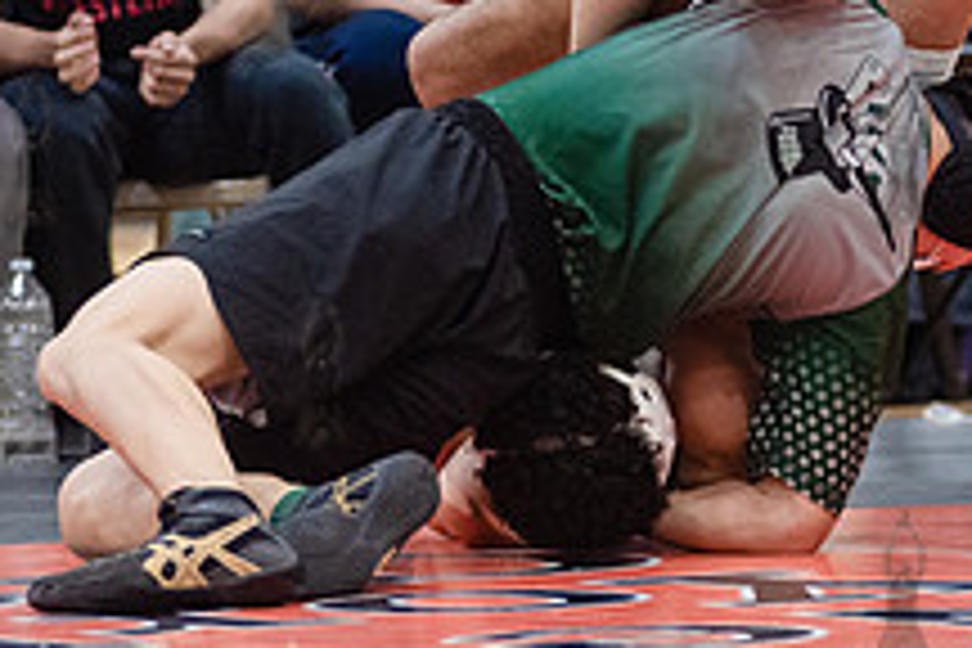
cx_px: 900
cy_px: 151
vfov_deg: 4.3
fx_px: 8693
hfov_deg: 6.4
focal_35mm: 322
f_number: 3.5
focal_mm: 120
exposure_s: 1/400
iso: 4000
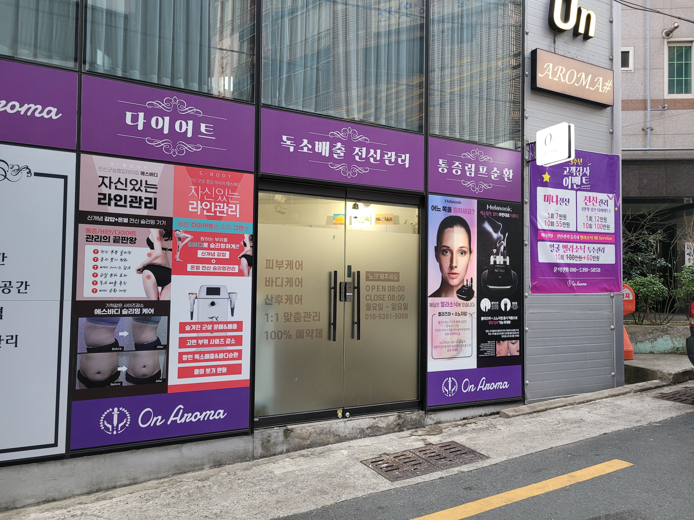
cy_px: 260
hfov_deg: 67.3
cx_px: 347
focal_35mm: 26
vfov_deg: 53.1
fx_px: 521
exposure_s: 1/120
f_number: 1.8
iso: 100
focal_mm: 5.4
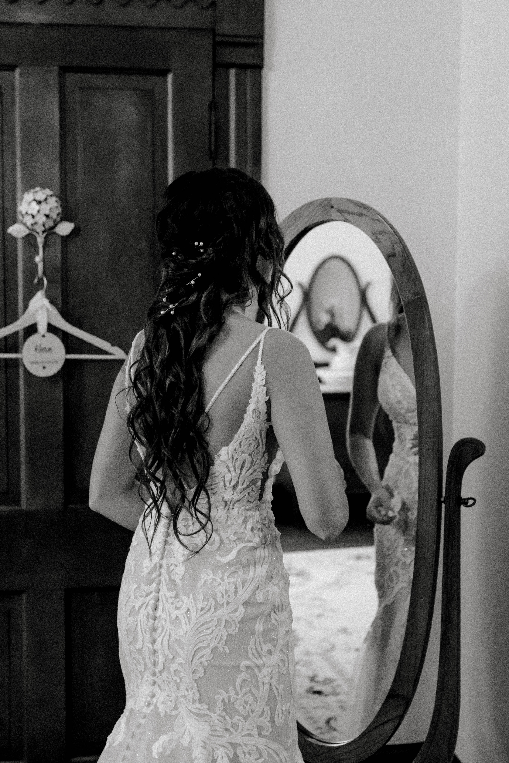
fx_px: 1103
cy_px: 382
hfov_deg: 26.0
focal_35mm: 52
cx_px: 254
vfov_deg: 38.2
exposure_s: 1/400
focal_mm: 35
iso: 2500
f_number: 2.5
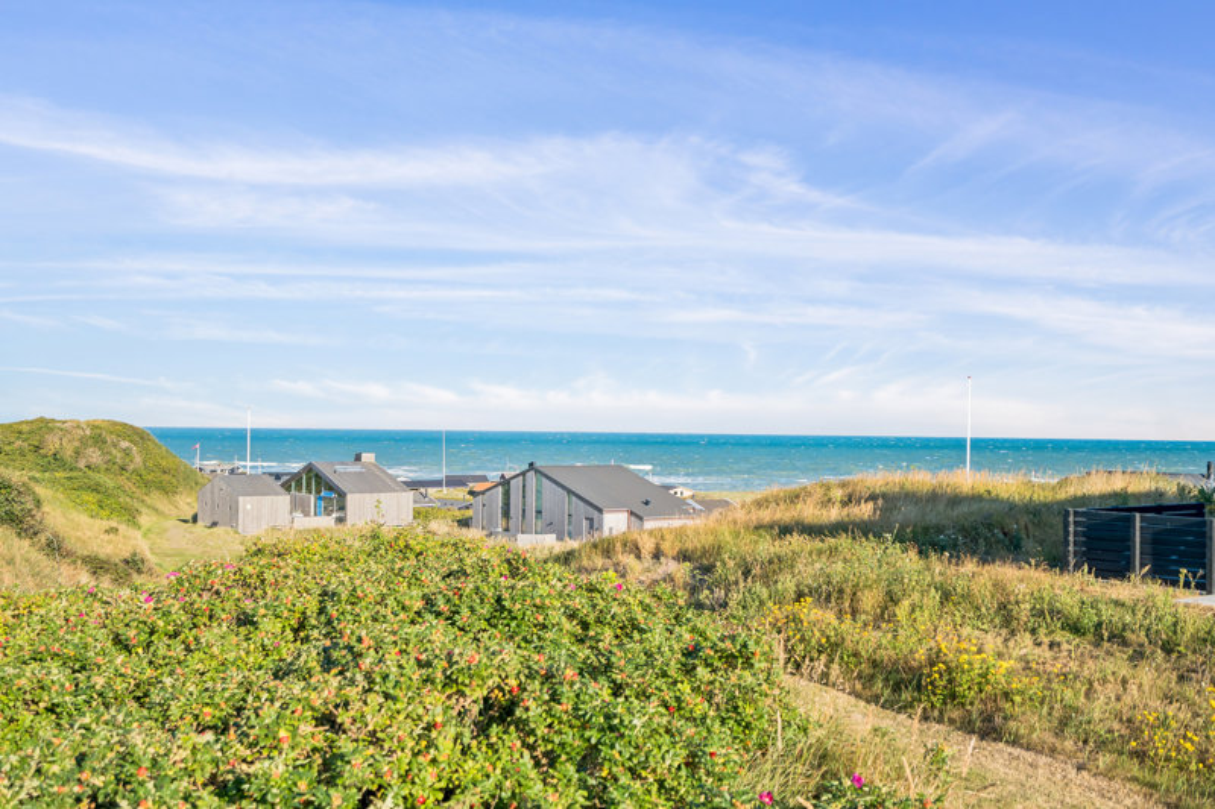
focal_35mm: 35
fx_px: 1181
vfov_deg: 37.8
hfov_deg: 54.4
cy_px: 404
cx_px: 608
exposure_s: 1/500
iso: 125
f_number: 4
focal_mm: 35
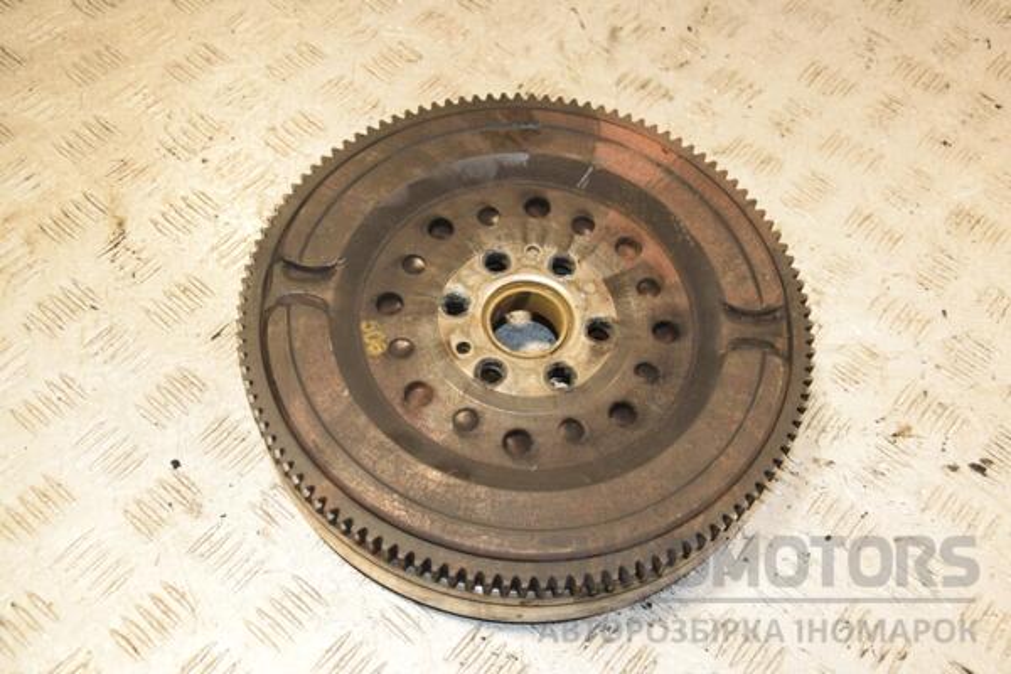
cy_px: 337
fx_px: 1179
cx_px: 506
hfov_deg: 46.4
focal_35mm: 42
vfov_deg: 31.9
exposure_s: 1/200
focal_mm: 28
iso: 800
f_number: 5.6
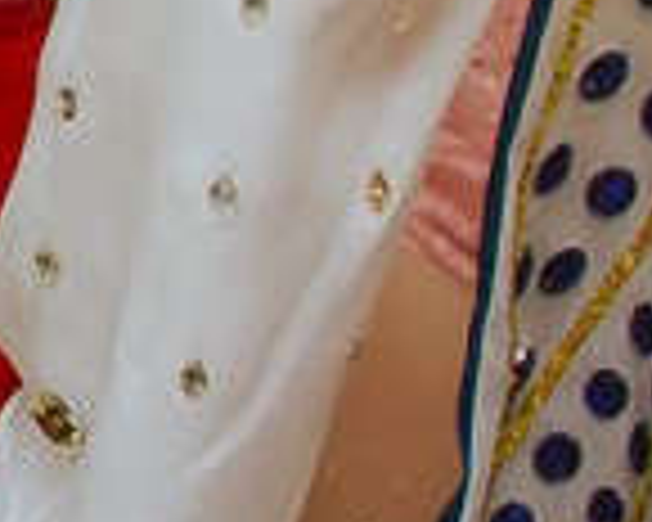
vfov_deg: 7.1
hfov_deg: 7.7
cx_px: -1452
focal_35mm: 210
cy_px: -515
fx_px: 4052
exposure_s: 1/60
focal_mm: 18
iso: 500
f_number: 2.8
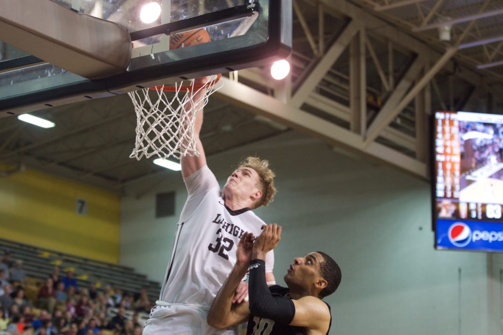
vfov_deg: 13.0
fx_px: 1467
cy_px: 168
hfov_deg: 19.5
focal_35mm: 105
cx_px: 252
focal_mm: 70
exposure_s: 1/500
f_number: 2.8
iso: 2200
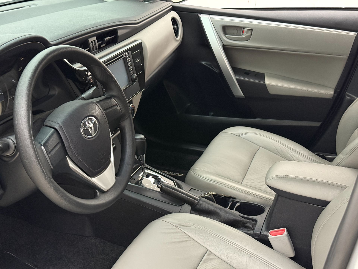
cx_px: 179
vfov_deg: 30.3
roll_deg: -0.3
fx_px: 496
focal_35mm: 48
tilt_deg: -23.9
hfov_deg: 39.7
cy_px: 134
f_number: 1.78
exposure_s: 1/40
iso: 500
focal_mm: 6.76
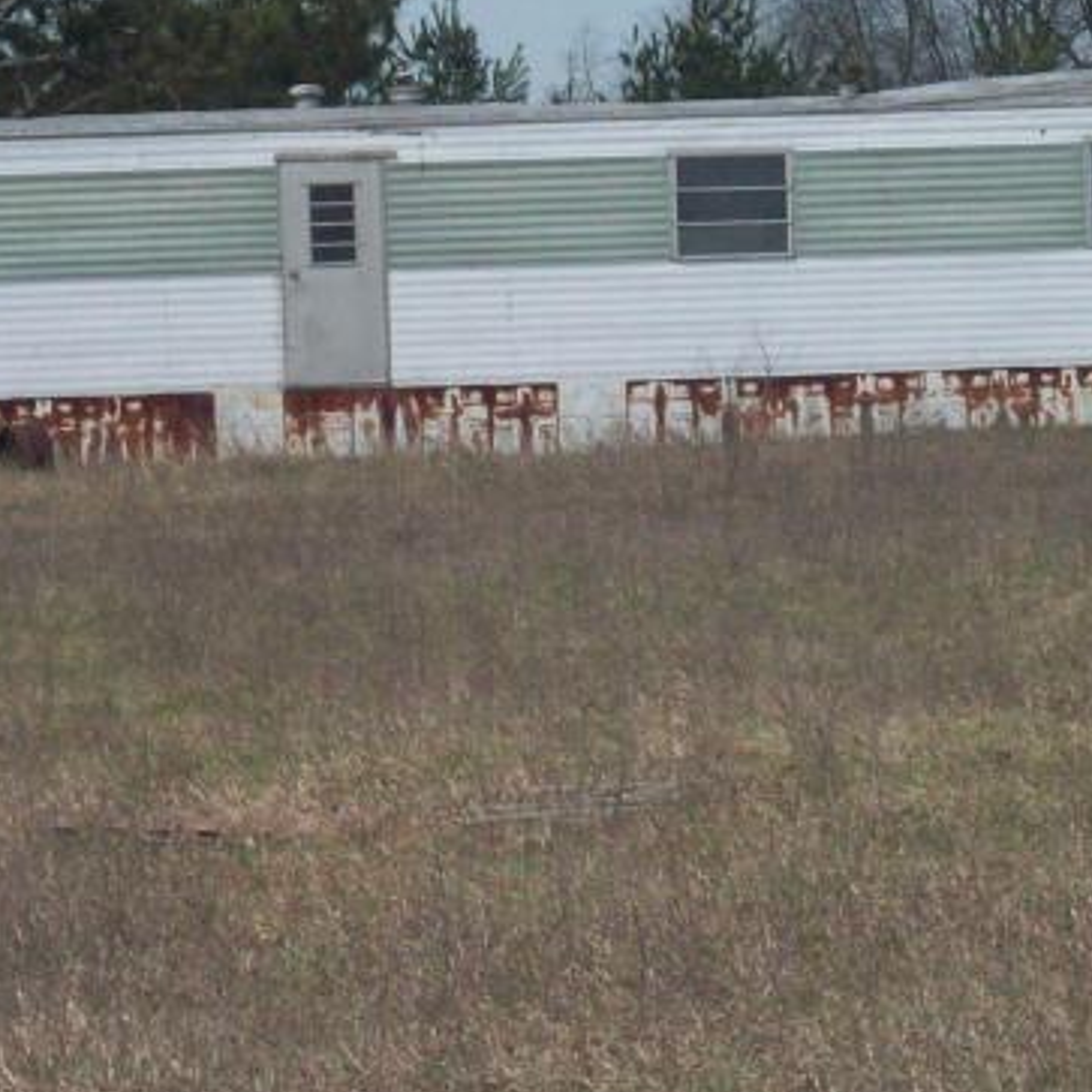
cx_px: 686
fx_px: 9886
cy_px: 226
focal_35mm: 277
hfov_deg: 6.3
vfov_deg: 6.3
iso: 80
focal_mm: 18.6
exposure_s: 1/210
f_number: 10.4
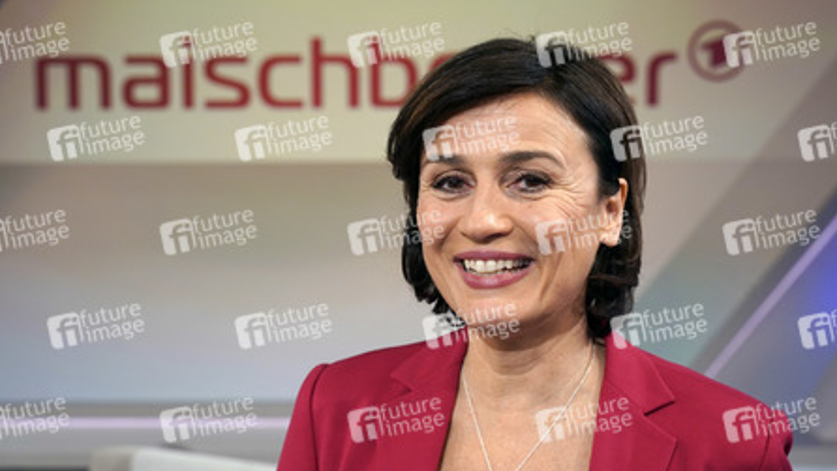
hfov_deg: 37.8
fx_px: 1221
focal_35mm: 55
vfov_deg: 21.8
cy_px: 280
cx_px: 421
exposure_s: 1/160
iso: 1600
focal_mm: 52
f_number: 5.6
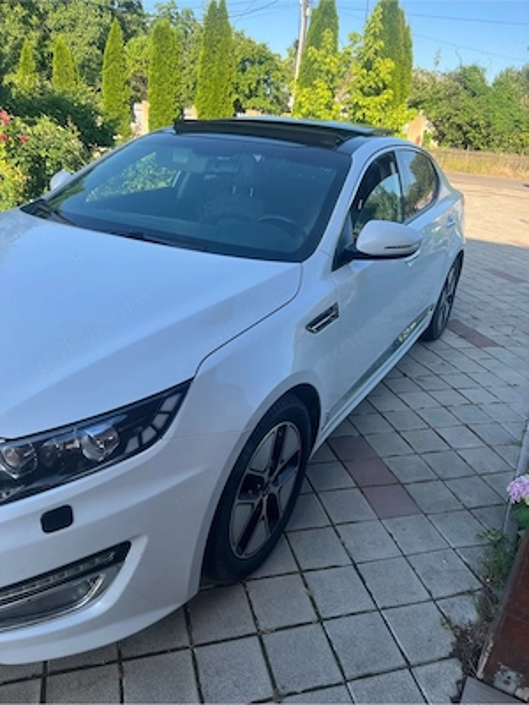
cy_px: 352
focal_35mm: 26
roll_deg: -5.4
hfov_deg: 53.1
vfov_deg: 67.3
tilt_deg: -24.7
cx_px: 264
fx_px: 530
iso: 50
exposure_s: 1/766
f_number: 1.6
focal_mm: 5.1
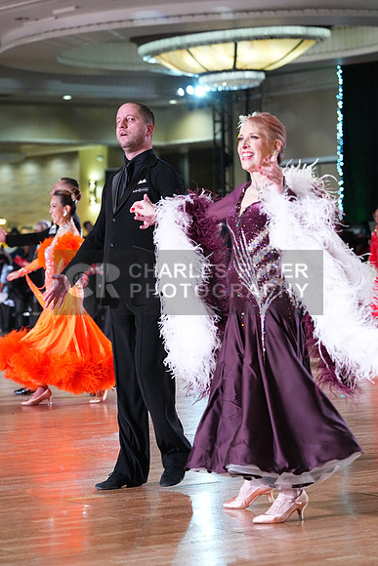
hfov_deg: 11.8
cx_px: 189
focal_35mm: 116
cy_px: 283
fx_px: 1826
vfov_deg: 17.6
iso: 6400
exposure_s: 1/400
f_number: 4
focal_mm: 116
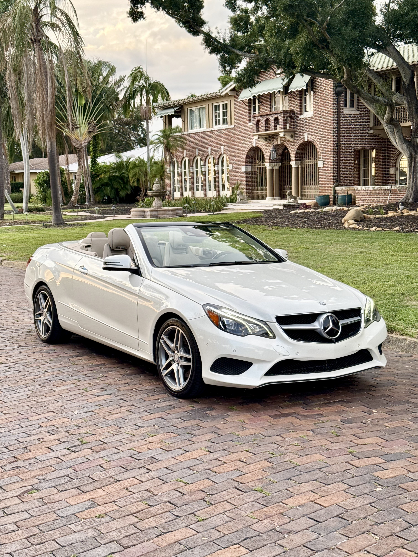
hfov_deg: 30.3
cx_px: 209
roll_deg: +0.8
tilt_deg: -6.8
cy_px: 278
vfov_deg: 39.7
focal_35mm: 48
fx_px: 773
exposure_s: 1/885
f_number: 1.78
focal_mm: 6.76
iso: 80
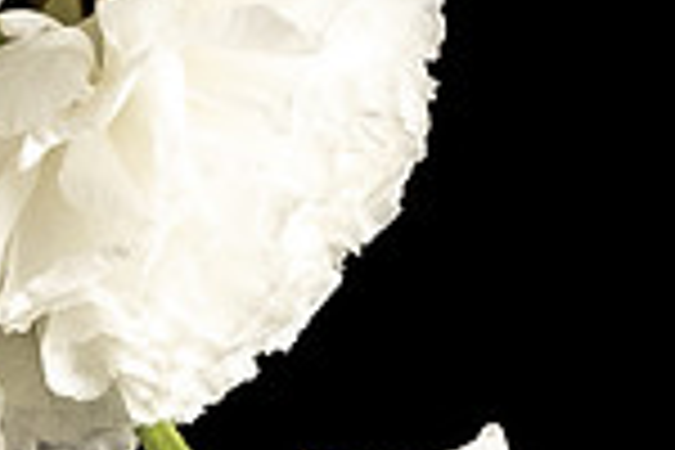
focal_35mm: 303
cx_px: 675
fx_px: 5681
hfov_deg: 6.8
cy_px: 355
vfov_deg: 4.5
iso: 200
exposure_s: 1/8
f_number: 11
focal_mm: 21.2
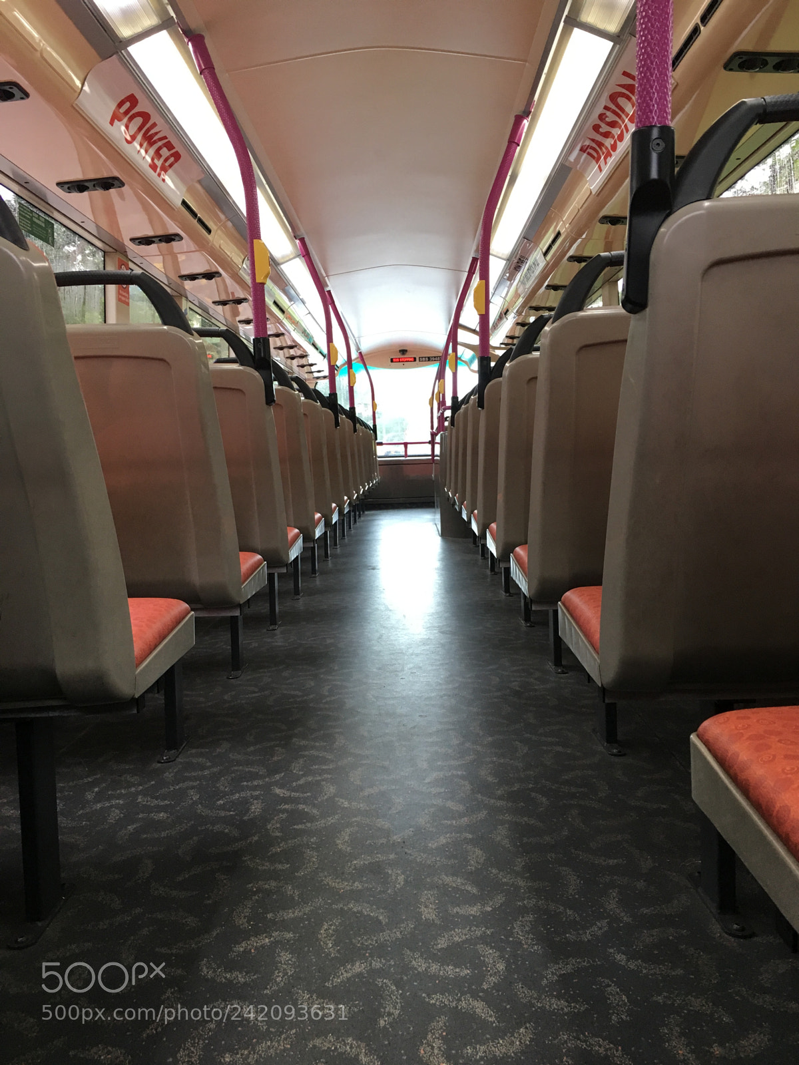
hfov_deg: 48.2
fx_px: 892
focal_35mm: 29
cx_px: 400
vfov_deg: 61.7
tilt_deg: -5.0
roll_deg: +0.7
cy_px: 532
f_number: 2.2
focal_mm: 4.15
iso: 64
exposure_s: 1/33
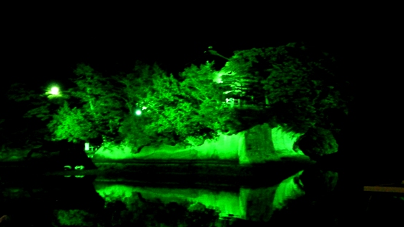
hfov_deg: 49.4
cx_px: 203
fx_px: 439
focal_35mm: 41
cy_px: 149
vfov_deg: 28.8
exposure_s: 1/7.4
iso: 400
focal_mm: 6.6
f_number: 3.2
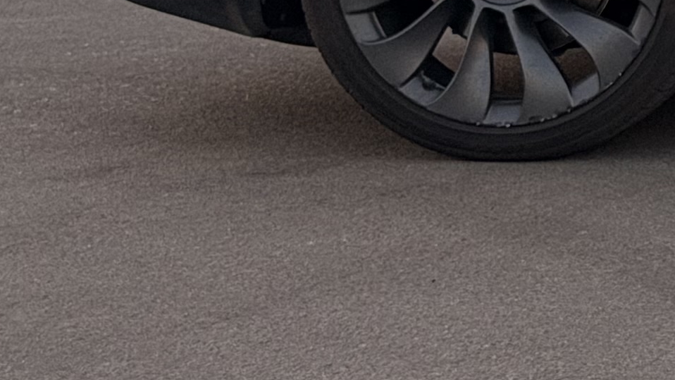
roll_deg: +0.1
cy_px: -253
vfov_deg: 5.5
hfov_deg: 9.2
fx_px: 3938
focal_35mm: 220
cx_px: 1308
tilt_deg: -4.1
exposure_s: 1/625
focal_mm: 6.76
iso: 80
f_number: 1.78
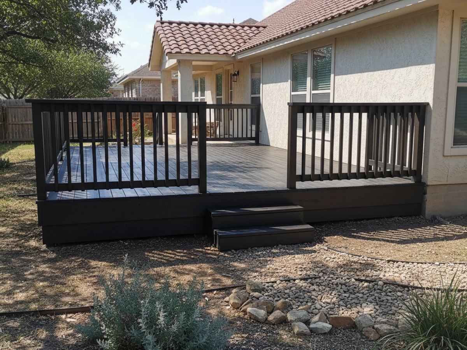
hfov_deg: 67.3
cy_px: 175
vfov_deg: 53.1
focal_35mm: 26
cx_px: 234
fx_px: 351
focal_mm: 5.7
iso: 874
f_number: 1.5
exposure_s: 1/676
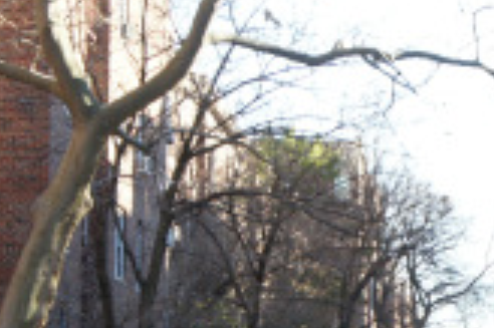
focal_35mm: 178
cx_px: 557
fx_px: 2440
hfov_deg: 11.4
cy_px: 376
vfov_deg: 7.6
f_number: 5.6
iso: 320
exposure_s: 1/160
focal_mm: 32
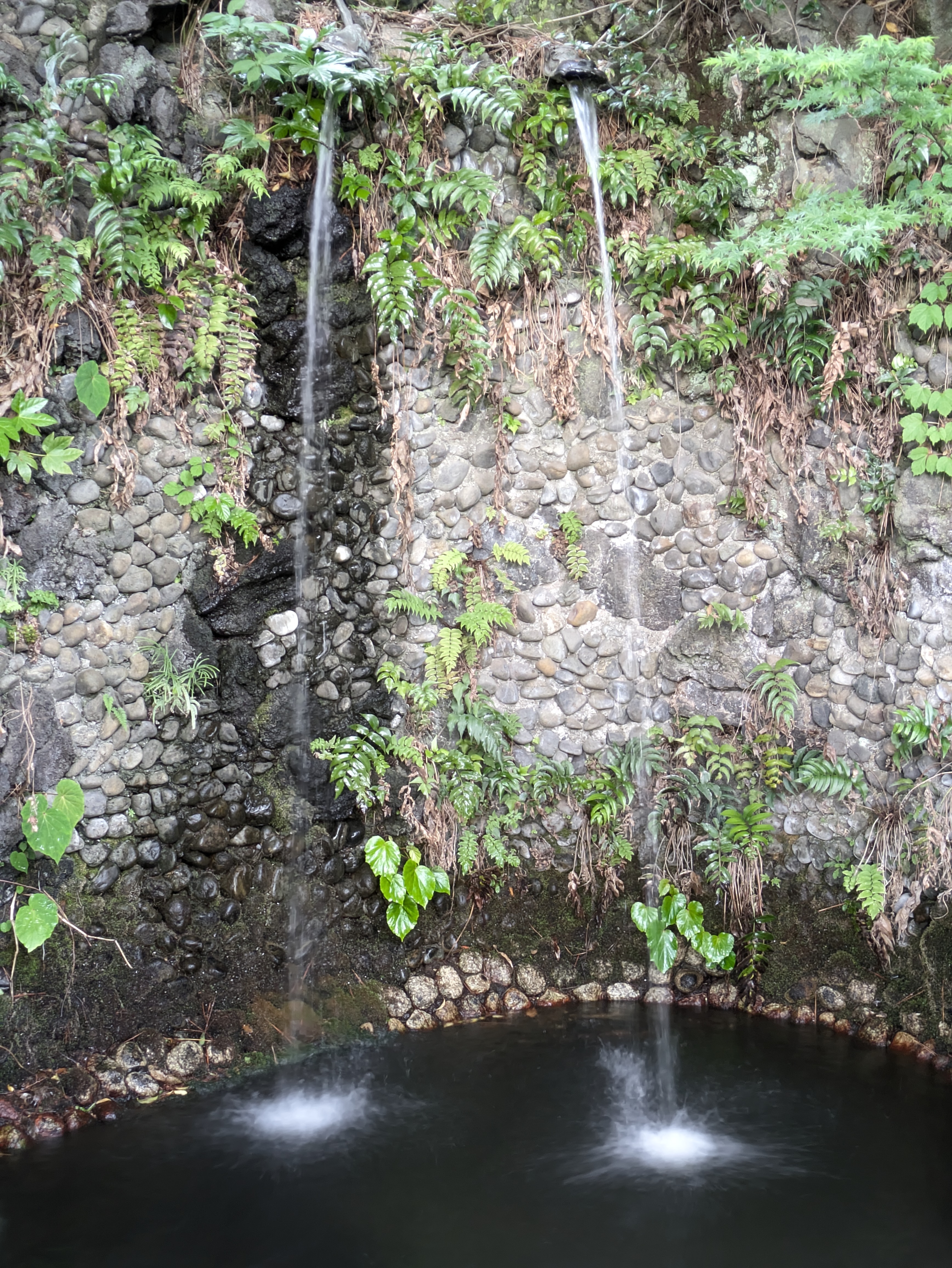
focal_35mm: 51
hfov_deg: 28.6
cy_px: 634
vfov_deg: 37.5
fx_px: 1869
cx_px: 476
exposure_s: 1/60
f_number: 1.89
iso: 606
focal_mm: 5.43
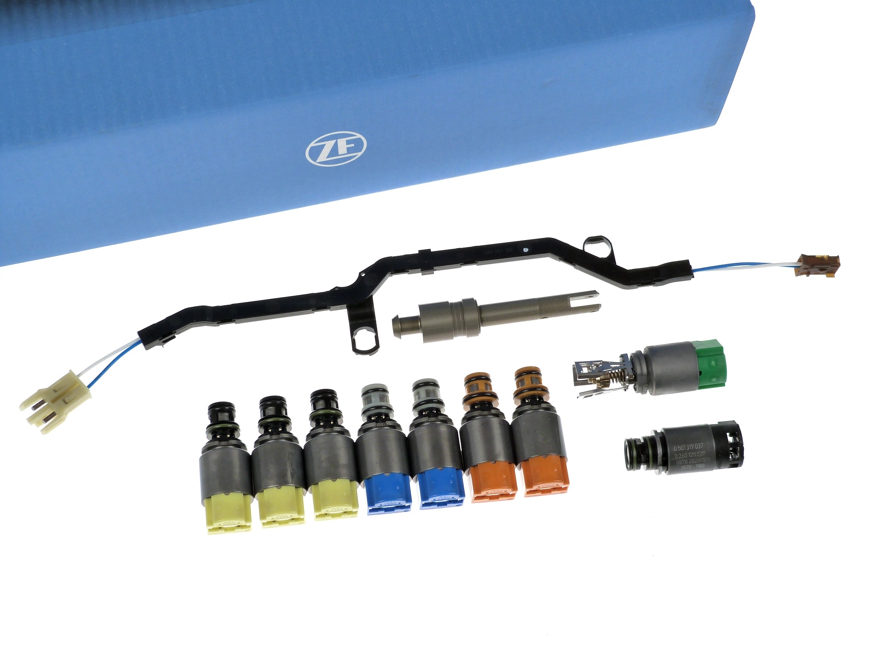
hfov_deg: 36.8
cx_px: 438
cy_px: 328
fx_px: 1314
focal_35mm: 52
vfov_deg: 28.0
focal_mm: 9.2
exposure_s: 1/100
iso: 160
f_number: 3.2
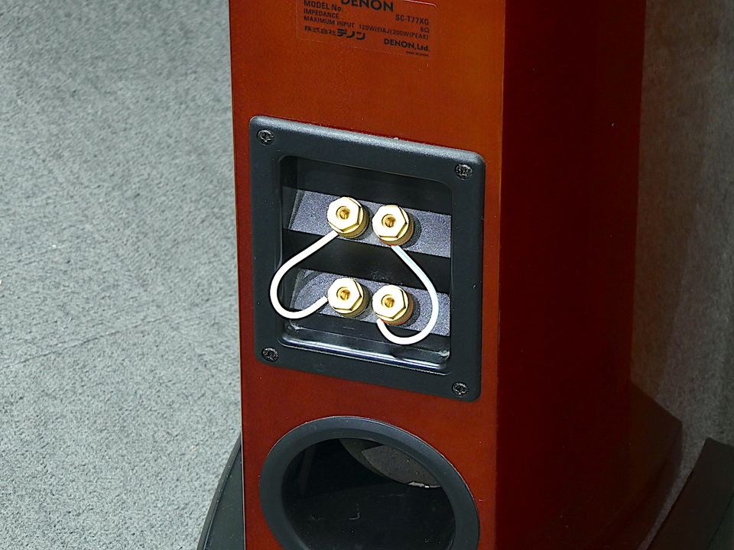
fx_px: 3923
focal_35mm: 185
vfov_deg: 8.0
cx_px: 367
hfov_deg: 10.7
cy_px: 275
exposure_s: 1/1.6
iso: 200
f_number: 5.6
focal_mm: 33.2
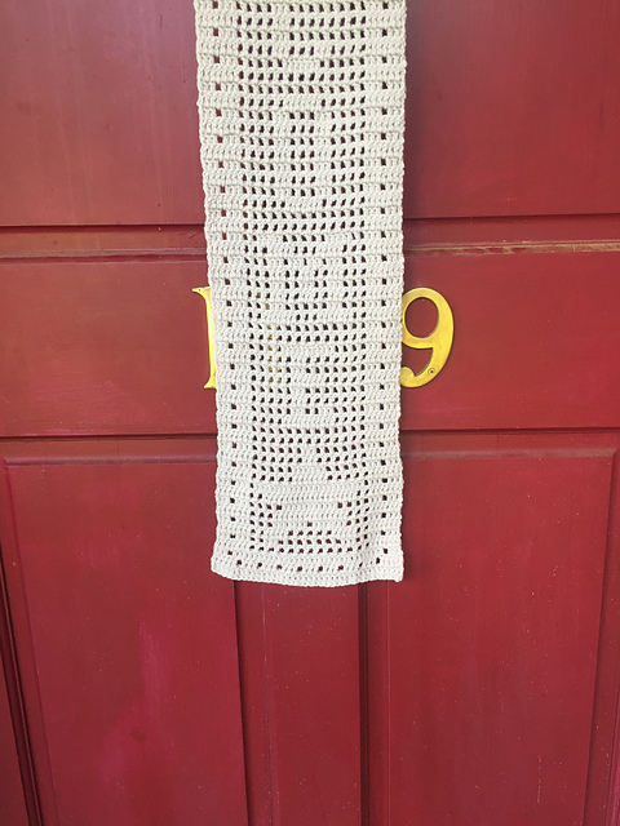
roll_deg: +0.9
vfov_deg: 61.7
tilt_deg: -16.1
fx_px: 693
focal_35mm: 29
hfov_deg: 48.2
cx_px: 310
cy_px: 413
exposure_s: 1/120
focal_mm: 4.15
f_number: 2.2
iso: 50
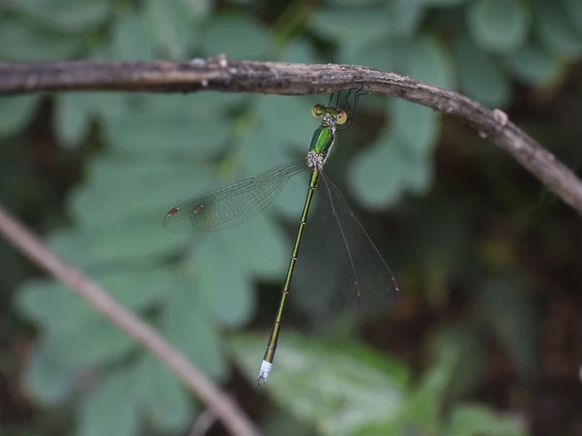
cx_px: 291
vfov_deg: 14.1
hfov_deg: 18.7
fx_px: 1765
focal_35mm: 105
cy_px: 218
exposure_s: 1/125
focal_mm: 18.7
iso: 400
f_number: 5
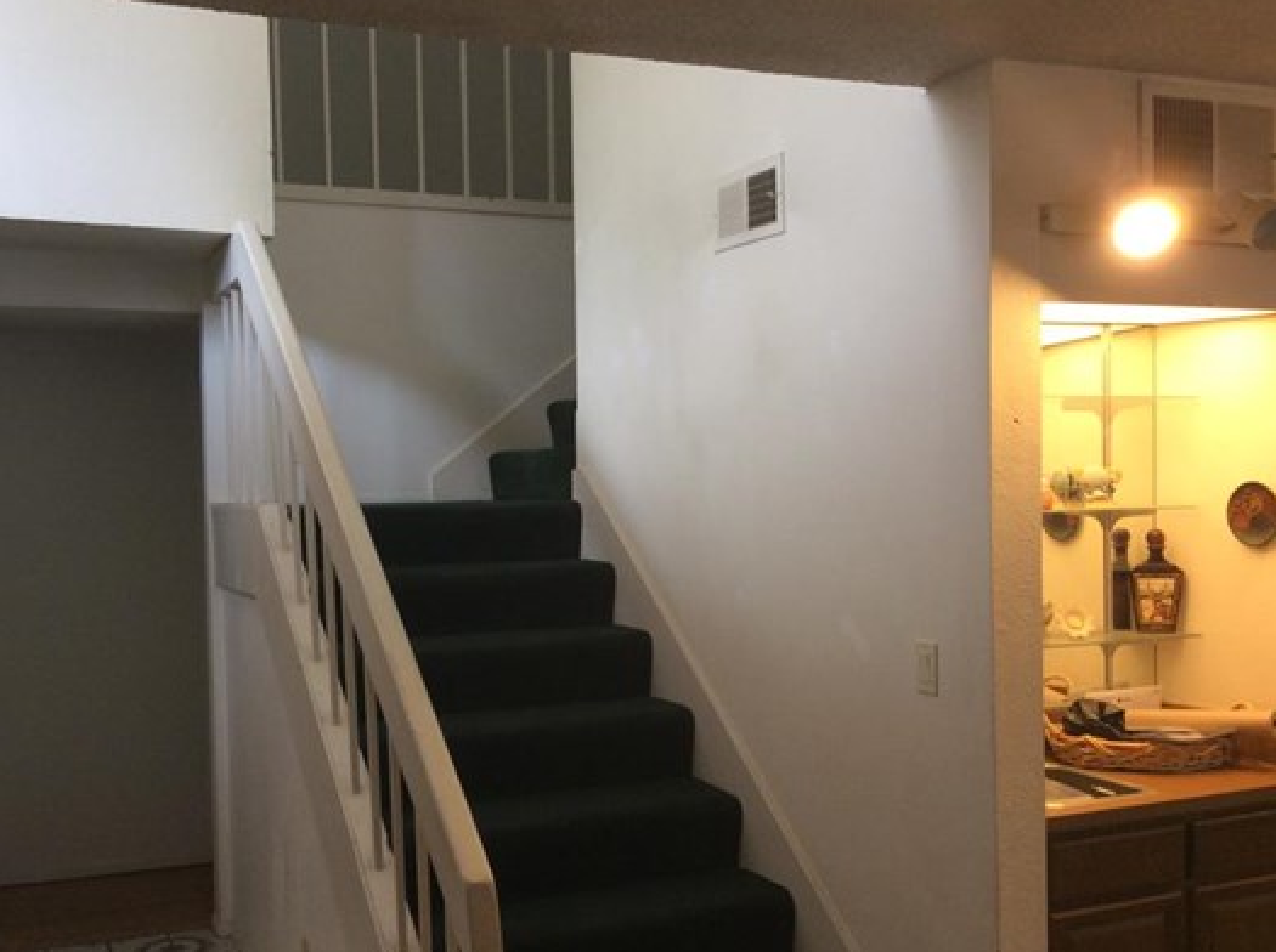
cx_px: 578
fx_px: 1435
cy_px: 539
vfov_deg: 36.7
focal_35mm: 39
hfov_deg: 47.9
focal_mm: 3.3
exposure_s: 1/24
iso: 50
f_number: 2.4
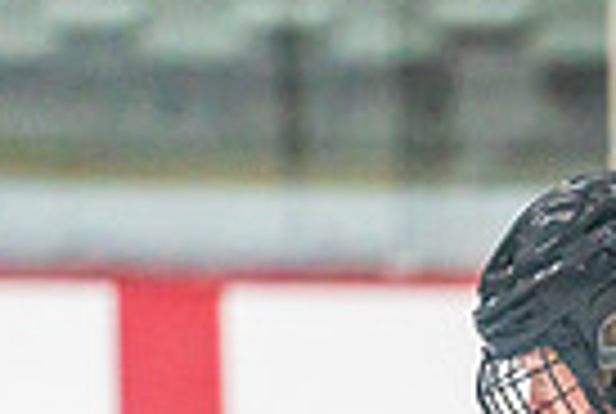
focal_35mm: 829
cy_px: 796
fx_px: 14216
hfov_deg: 2.5
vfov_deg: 1.7
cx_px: 953
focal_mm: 184
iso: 3200
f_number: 2.8
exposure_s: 1/1250
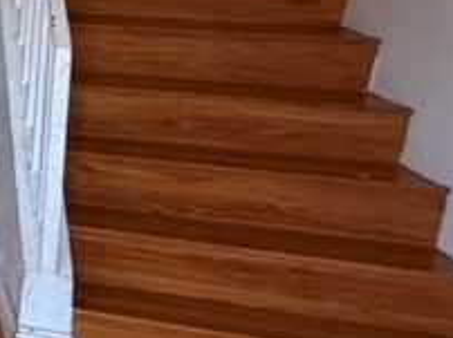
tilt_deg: -7.9
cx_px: -648
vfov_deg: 20.1
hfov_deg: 14.9
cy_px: 9
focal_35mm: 71
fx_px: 928
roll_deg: +1.1
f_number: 2.2
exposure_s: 1/121
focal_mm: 2.22
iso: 320
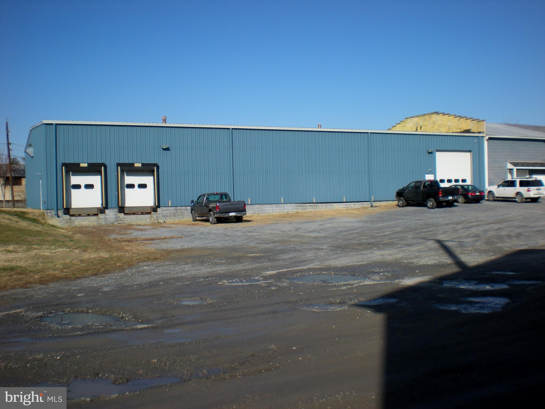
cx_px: 272
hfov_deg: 49.0
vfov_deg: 37.7
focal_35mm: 38
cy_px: 204
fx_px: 598
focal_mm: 6.3
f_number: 4.6
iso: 64
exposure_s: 1/446
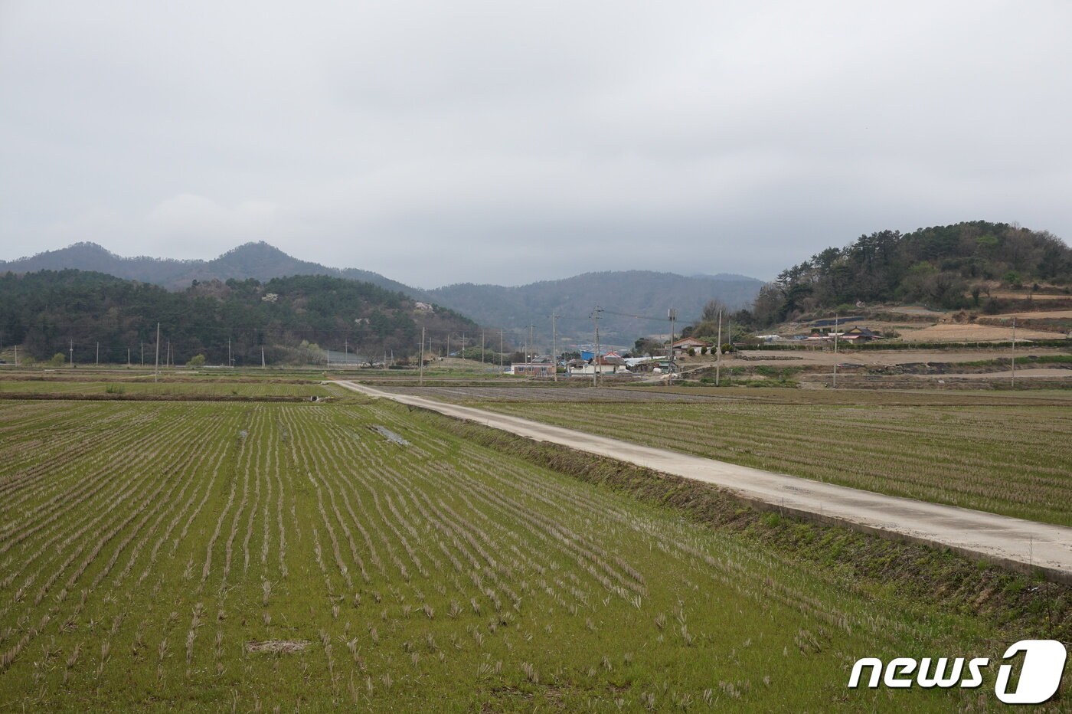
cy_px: 357
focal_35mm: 44
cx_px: 536
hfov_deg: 45.0
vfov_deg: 30.8
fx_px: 1295
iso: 100
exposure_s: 1/80
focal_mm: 29
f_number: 9
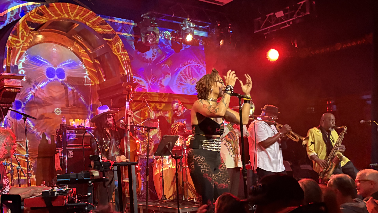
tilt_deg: +1.1
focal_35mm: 42
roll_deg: +3.0
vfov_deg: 28.0
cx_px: 140
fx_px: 421
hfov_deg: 47.9
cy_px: 155
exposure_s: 1/30
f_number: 1.6
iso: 640
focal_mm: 5.96
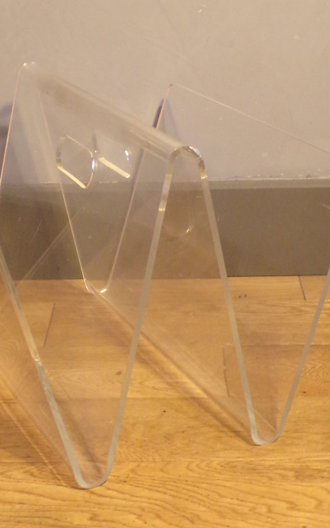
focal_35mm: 73
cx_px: 124
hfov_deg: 17.8
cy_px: 202
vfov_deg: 28.1
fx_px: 1051
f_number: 3.4
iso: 400
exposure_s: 1/5
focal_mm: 7.6
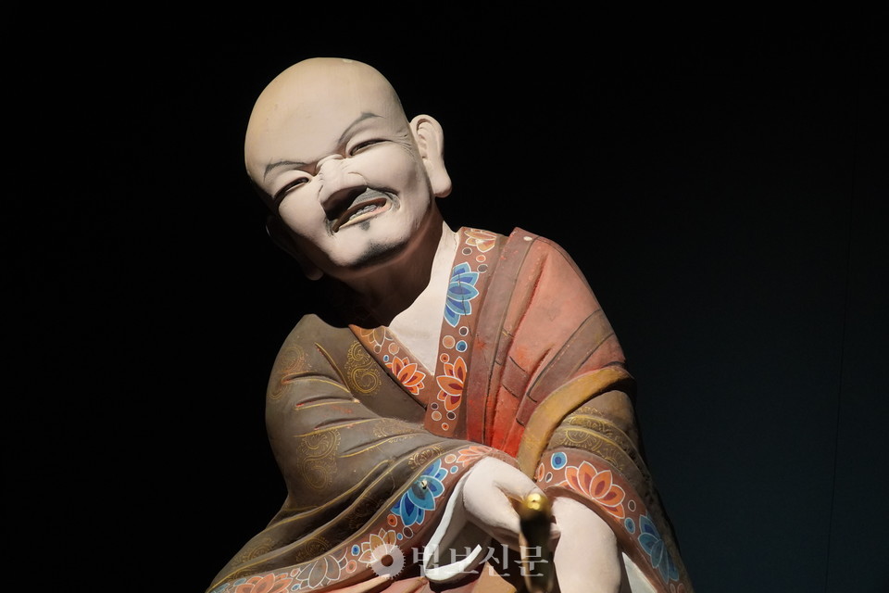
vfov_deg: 36.9
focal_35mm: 36
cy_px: 296
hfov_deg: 53.1
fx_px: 889
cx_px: 444
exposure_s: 1/160
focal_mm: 24
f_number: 4
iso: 2500
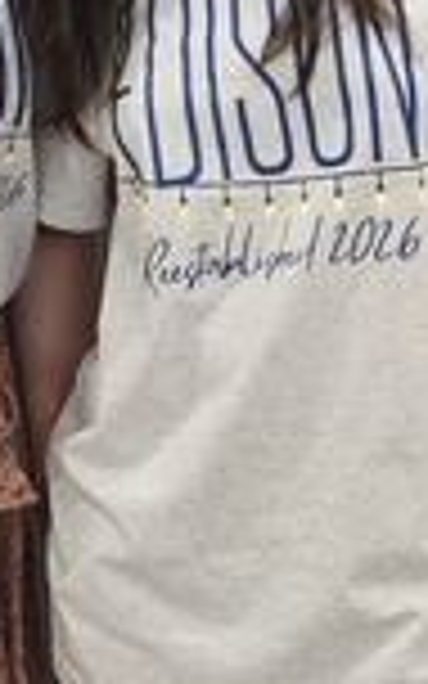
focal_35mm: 164
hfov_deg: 8.0
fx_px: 3061
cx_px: 153
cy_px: -360
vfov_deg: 12.1
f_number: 1.8
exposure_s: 1/240
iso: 400
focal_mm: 5.4
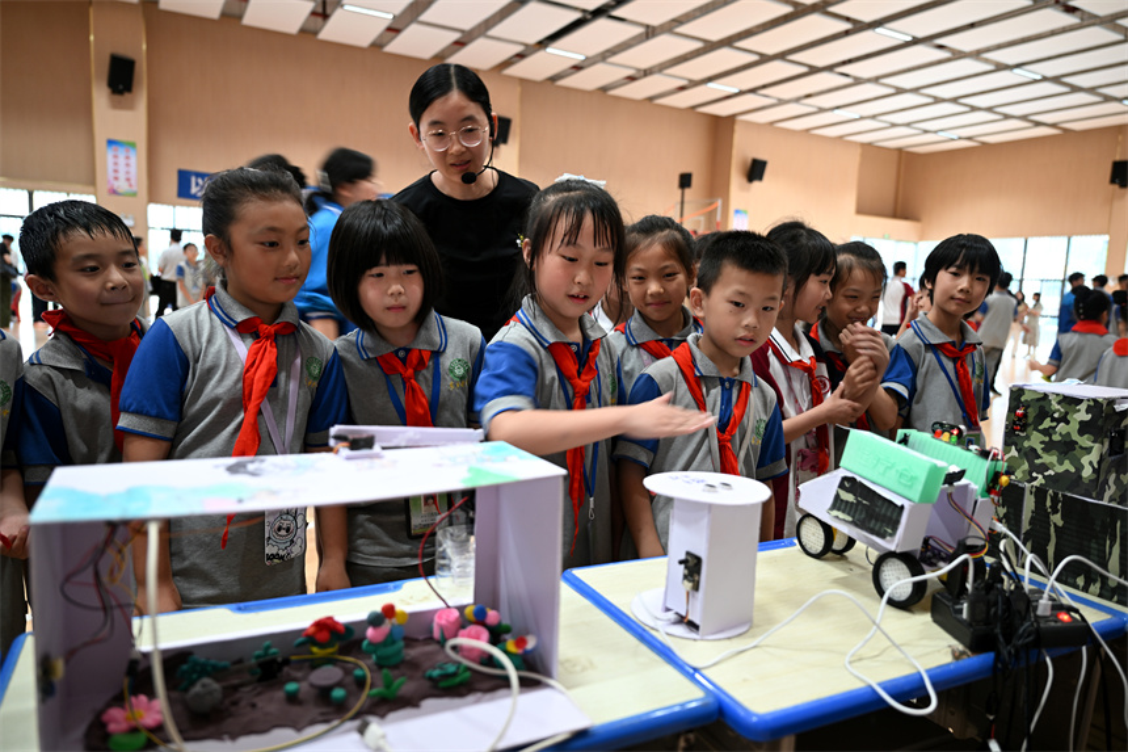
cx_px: 564
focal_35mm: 26
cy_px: 376
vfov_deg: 50.4
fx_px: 799
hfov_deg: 70.4
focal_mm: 25.5
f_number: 2.8
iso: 200
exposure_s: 1/30
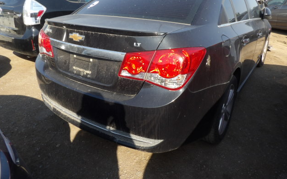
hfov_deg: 70.4
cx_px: 143
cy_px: 80
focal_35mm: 26
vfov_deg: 47.5
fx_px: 203
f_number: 5.6
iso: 100
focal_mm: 4.3
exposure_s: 1/159
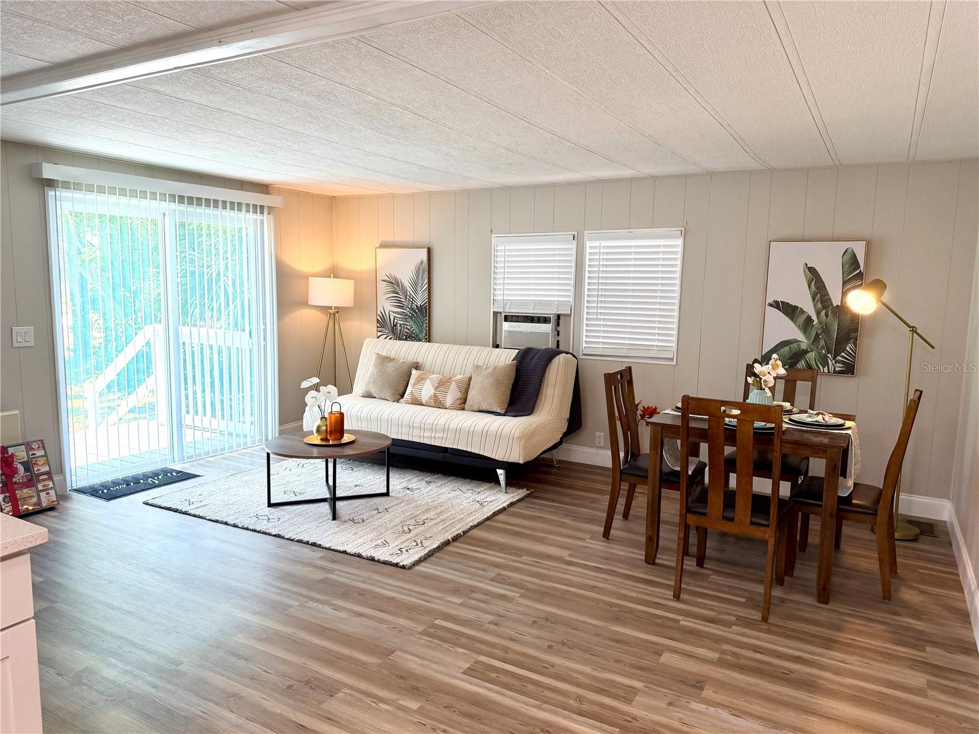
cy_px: 367
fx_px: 679
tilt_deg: -7.6
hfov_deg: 71.6
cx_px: 490
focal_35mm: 24
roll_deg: -0.9
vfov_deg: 56.8
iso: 160
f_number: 1.78
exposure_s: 1/210
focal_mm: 6.76
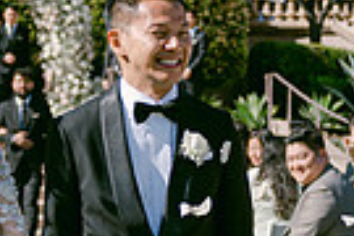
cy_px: 100
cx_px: 123
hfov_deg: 16.4
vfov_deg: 11.0
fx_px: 1229
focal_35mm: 125
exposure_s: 1/3200
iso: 100
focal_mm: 28
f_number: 2.8
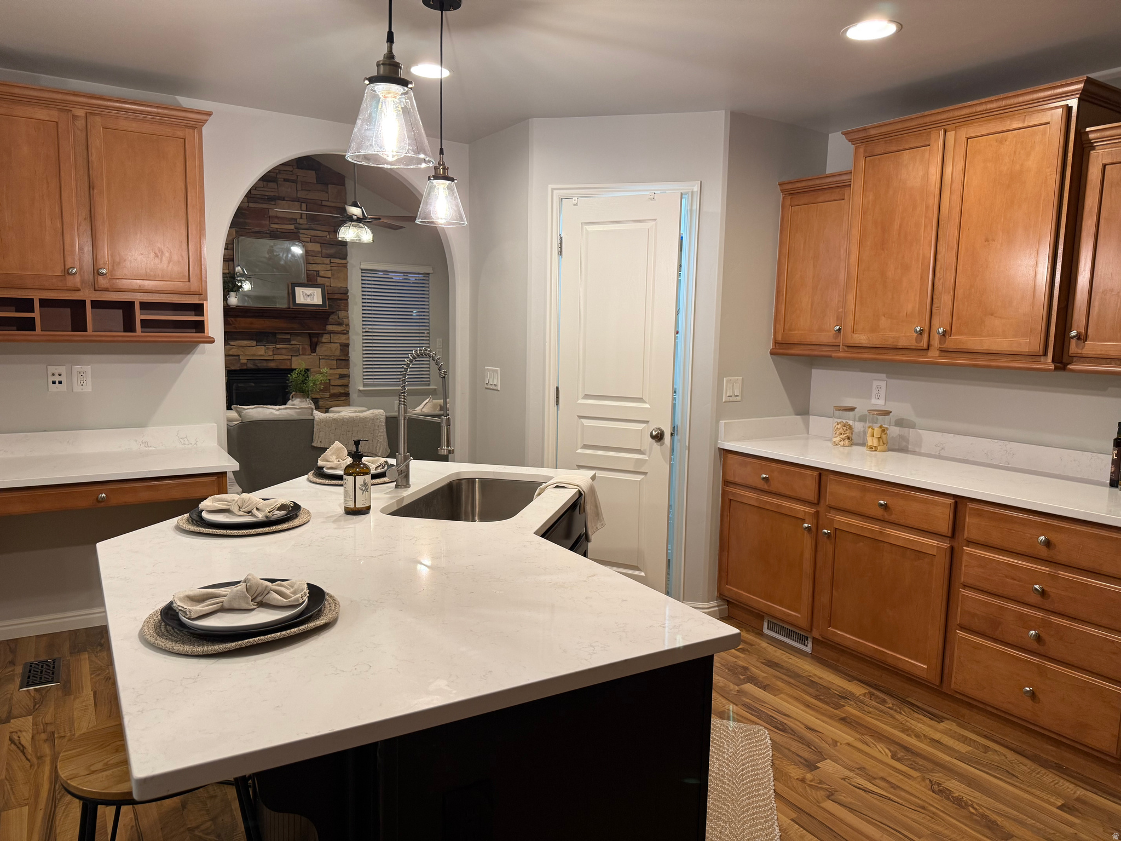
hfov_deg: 71.6
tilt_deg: -6.1
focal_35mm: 24
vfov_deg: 56.8
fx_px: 777
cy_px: 420
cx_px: 560
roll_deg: -1.1
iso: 160
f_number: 1.78
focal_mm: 6.76
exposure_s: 1/60
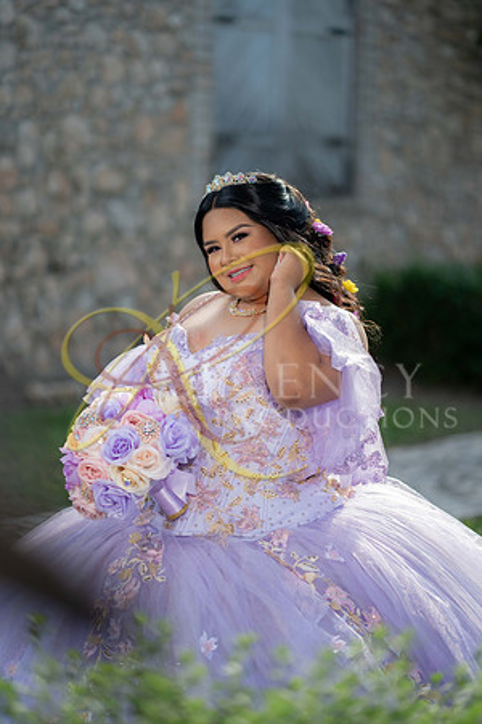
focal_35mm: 85
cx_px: 241
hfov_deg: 16.1
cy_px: 362
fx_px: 1707
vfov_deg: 23.9
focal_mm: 85
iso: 125
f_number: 1.8
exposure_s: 1/2000
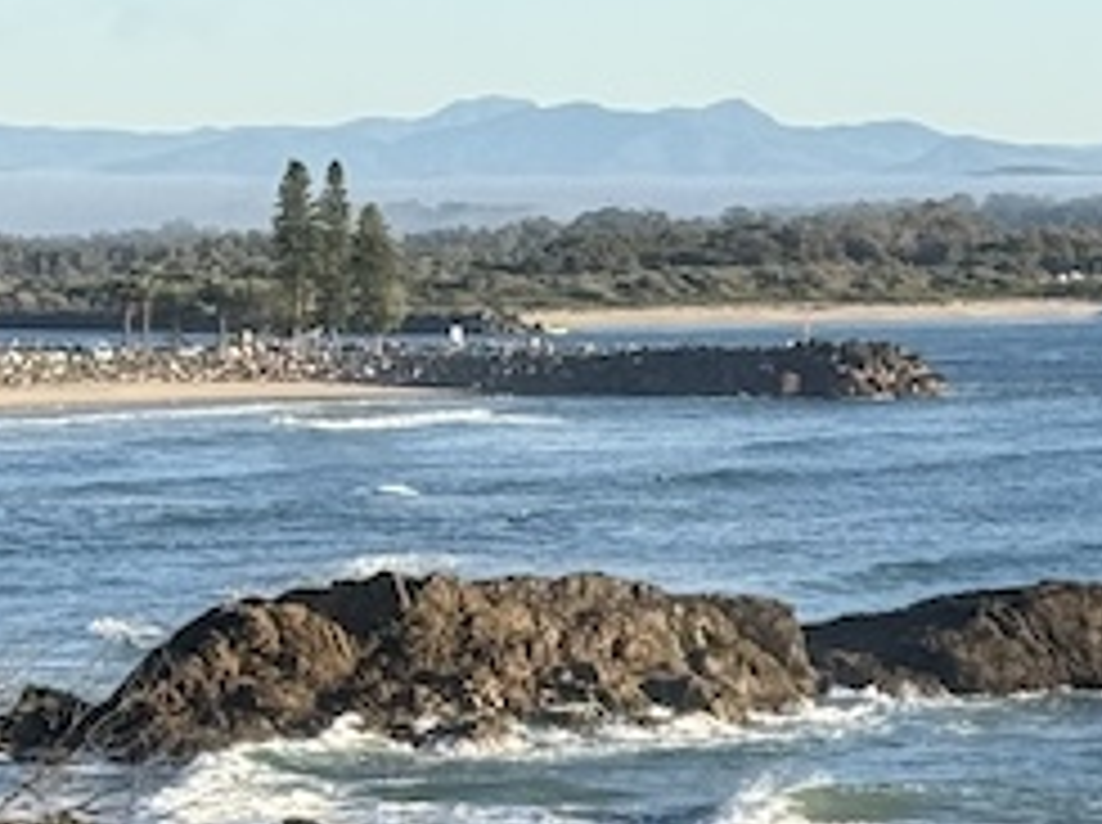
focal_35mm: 201
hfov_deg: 9.8
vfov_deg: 7.2
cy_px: 1369
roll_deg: +1.0
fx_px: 6389
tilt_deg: -9.4
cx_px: 958
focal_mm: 6.76
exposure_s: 1/1795
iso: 80
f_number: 1.78
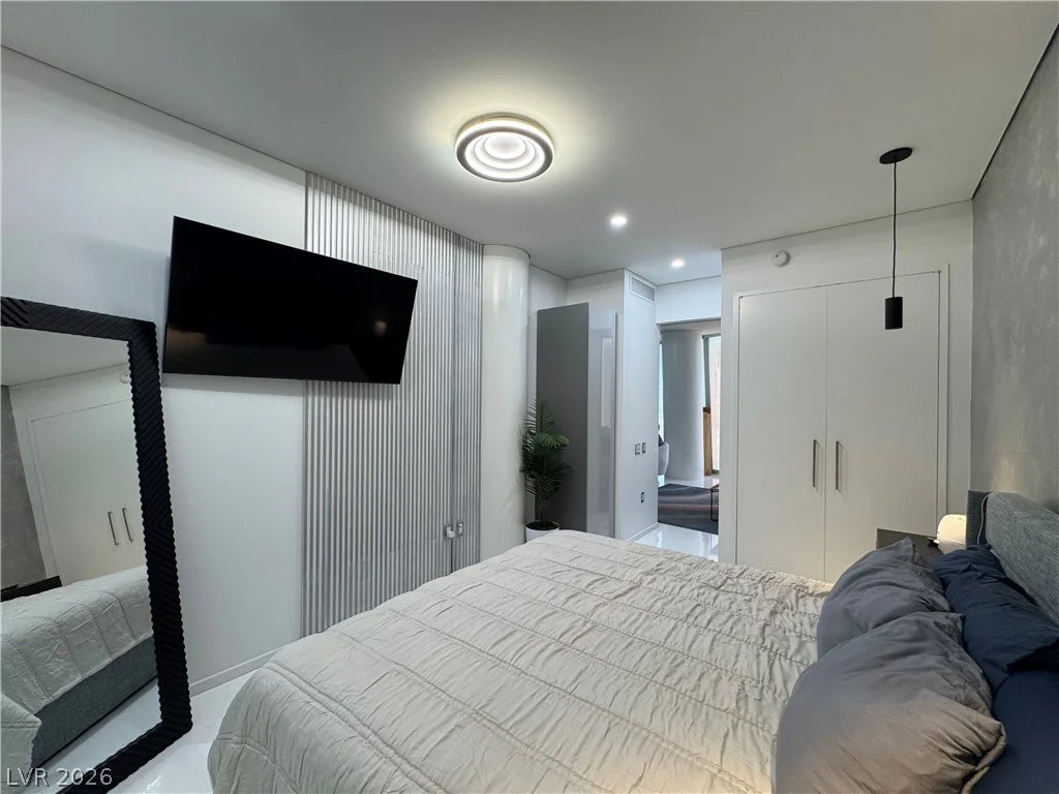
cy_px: 397
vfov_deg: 85.7
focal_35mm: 14
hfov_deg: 102.1
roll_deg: -1.8
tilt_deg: +0.0
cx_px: 530
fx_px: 428
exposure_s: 1/120
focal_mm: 2.22
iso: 200
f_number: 2.2
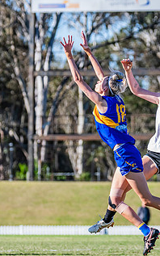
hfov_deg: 2.7
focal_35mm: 485
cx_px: 114
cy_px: 135
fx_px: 3385
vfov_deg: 4.3
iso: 640
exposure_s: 1/1250
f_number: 6.3
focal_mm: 240
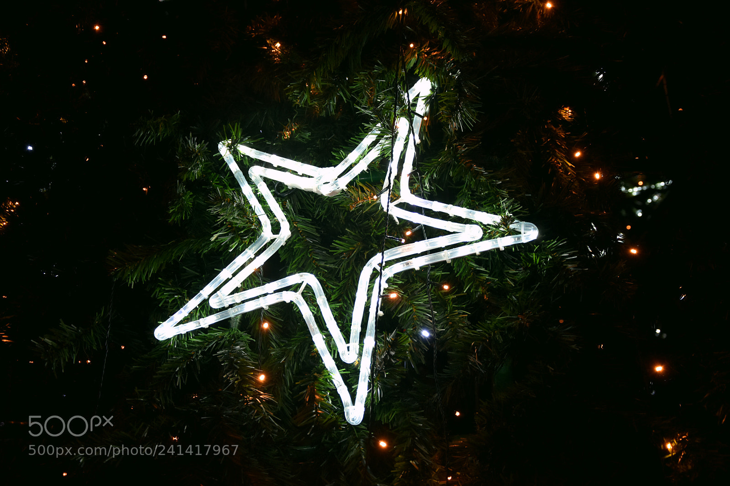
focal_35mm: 51
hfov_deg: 38.9
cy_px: 243
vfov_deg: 26.5
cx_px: 365
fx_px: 1034
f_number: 4.2
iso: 800
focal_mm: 34
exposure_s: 1/80
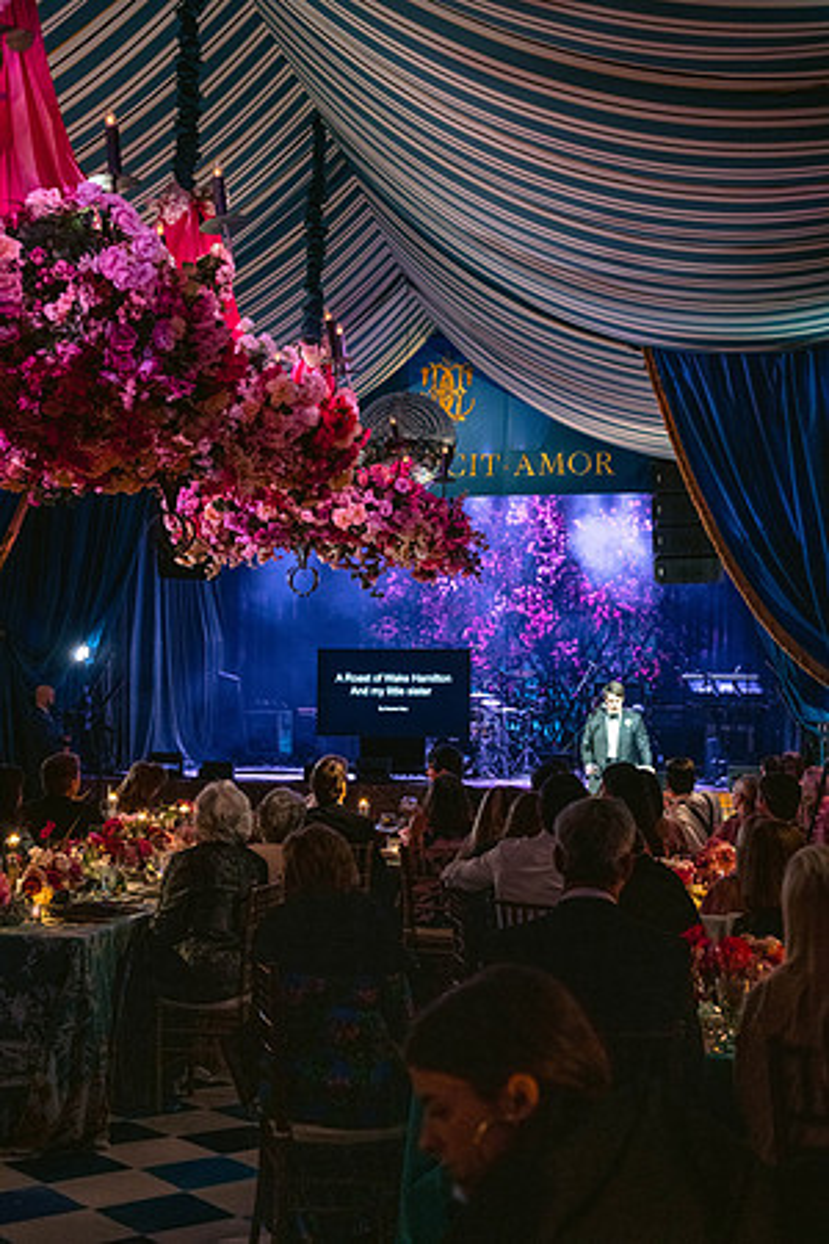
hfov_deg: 27.0
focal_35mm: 50
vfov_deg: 39.6
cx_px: 414
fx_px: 1727
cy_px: 622
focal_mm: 50
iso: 3200
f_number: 5
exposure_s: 1/30
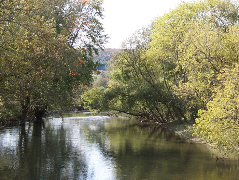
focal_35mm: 89
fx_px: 614
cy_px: 90
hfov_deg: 22.0
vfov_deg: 16.6
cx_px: 120
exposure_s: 1/125
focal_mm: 14.8
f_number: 5.6
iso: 80
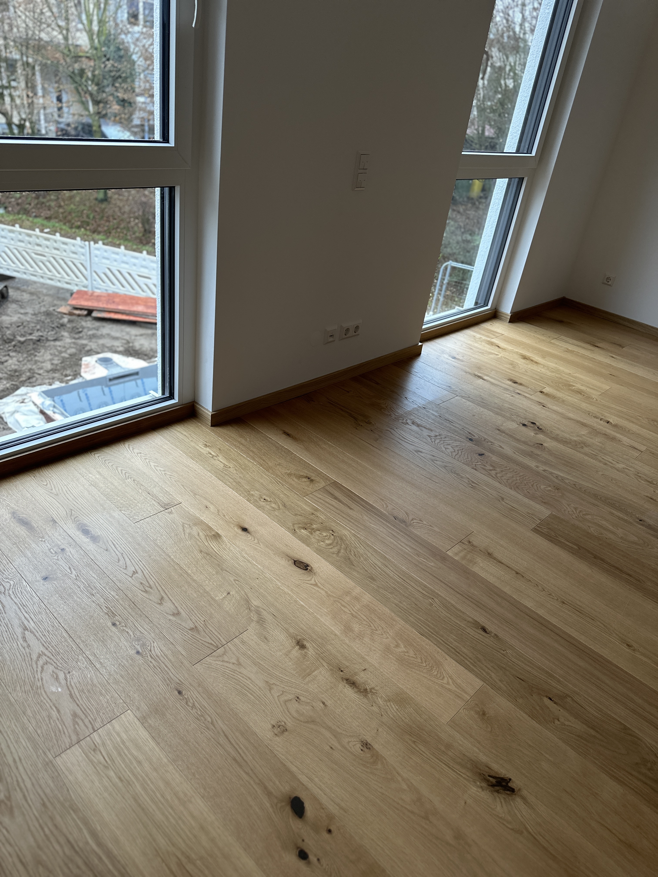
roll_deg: -10.1
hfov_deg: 56.8
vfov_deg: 71.6
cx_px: 329
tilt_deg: -31.1
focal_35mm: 24
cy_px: 438
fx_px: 608
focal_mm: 6.86
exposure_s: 1/121
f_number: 1.78
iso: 200
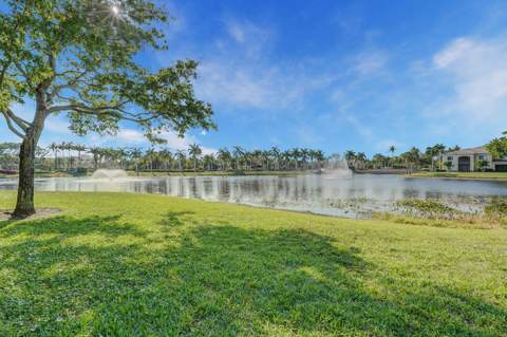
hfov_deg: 96.8
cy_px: 168
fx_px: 225
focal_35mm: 16
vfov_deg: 73.6
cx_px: 254
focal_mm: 16
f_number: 11
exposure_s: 1/500
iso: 320
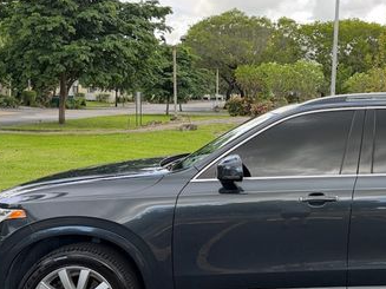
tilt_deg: -1.9
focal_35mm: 47
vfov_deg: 30.7
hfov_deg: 38.5
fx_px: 524
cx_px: 323
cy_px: 111
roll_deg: -0.4
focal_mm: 6.76
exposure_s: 1/389
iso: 100
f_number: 1.78
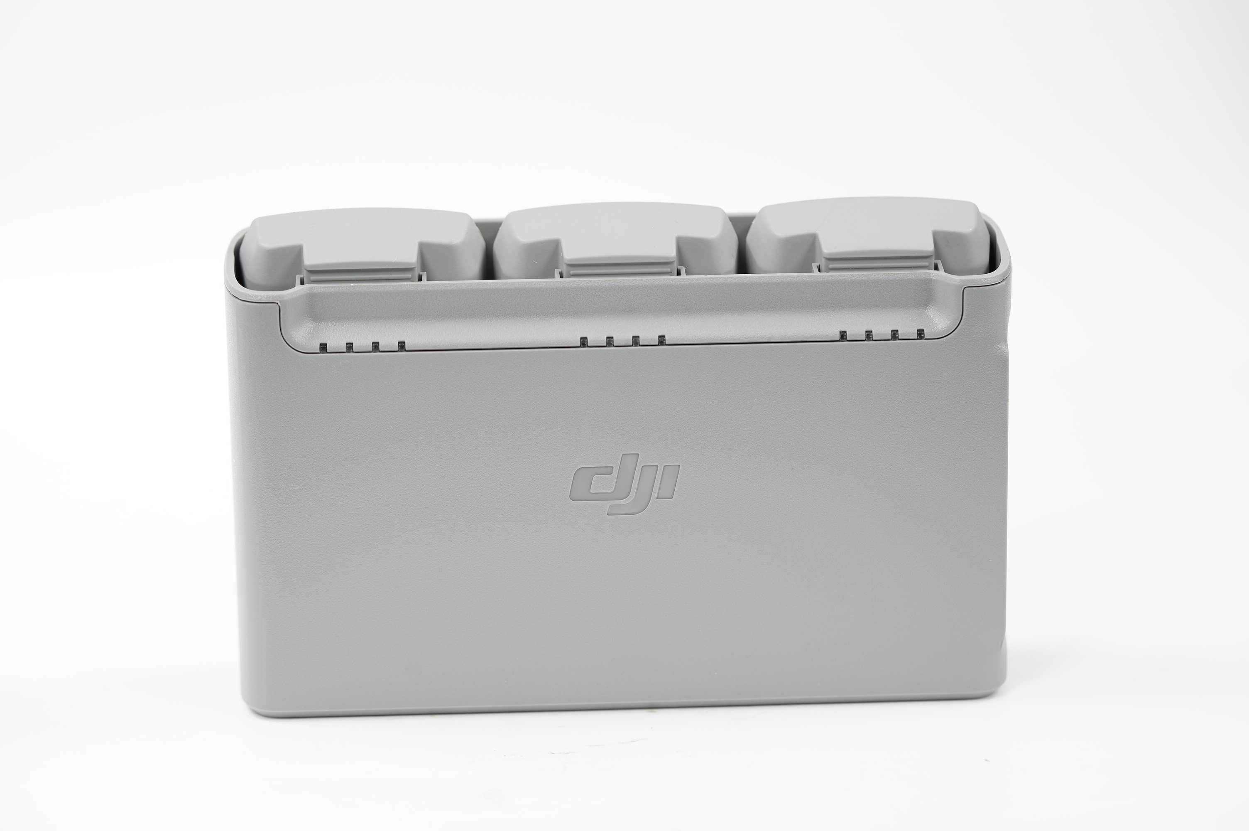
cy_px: 416
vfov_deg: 15.2
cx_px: 624
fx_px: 3120
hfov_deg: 22.6
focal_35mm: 90
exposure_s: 1/5
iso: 200
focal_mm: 90
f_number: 5.6
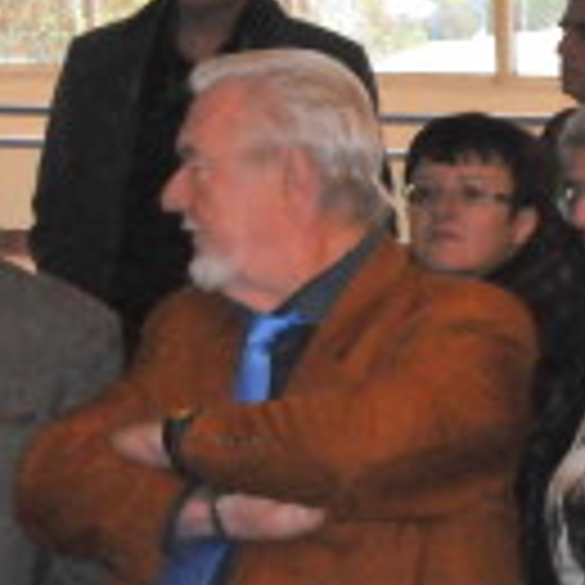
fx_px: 4703
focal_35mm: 246
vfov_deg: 7.1
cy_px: 367
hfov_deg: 6.8
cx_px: 1287
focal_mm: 36
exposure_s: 1/250
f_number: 8
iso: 3200
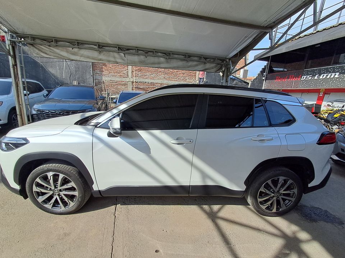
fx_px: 159
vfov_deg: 78.1
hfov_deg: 94.5
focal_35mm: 16
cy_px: 129
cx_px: 172
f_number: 2.2
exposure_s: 1/1319
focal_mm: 1.64
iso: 40
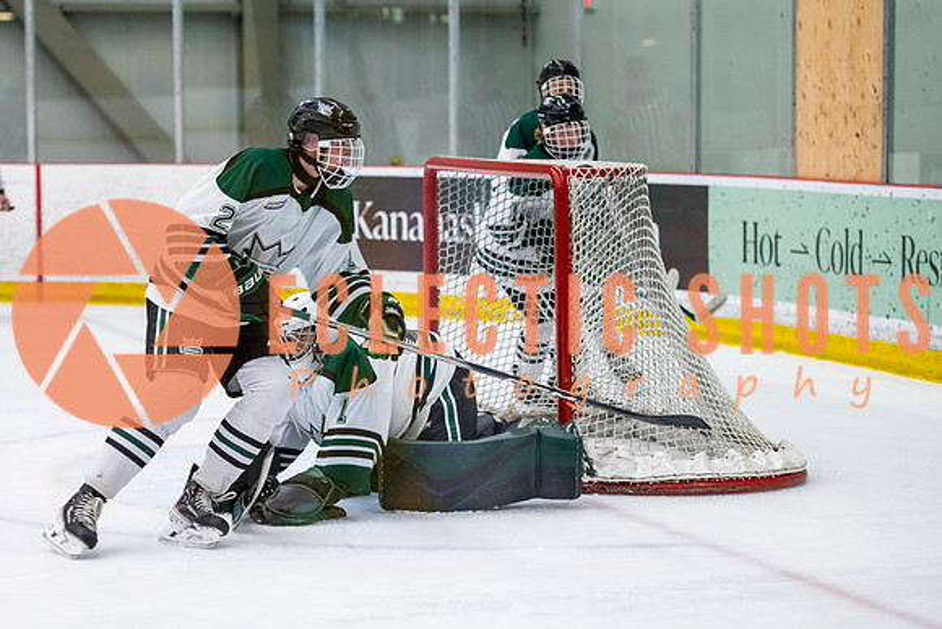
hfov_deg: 16.0
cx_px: 385
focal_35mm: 128
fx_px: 3352
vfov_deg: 10.7
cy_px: 349
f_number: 3.2
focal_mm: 100
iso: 2000
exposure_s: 1/640
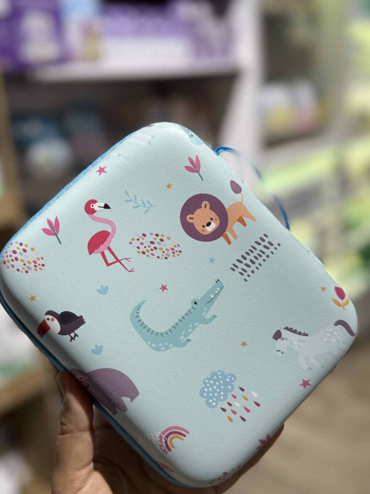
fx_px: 470
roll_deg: +4.6
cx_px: 170
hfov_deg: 42.9
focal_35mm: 33
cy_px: 258
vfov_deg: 55.3
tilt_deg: -18.4
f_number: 1.78
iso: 50
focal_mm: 6.76
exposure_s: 1/122
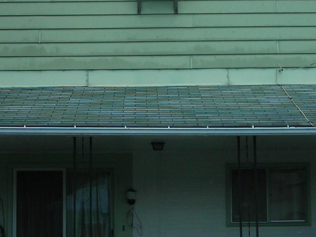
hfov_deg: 19.1
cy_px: 82
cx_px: 167
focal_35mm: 103
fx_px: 940
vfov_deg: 14.3
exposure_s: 1/420
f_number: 3.2
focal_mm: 6.3
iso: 50
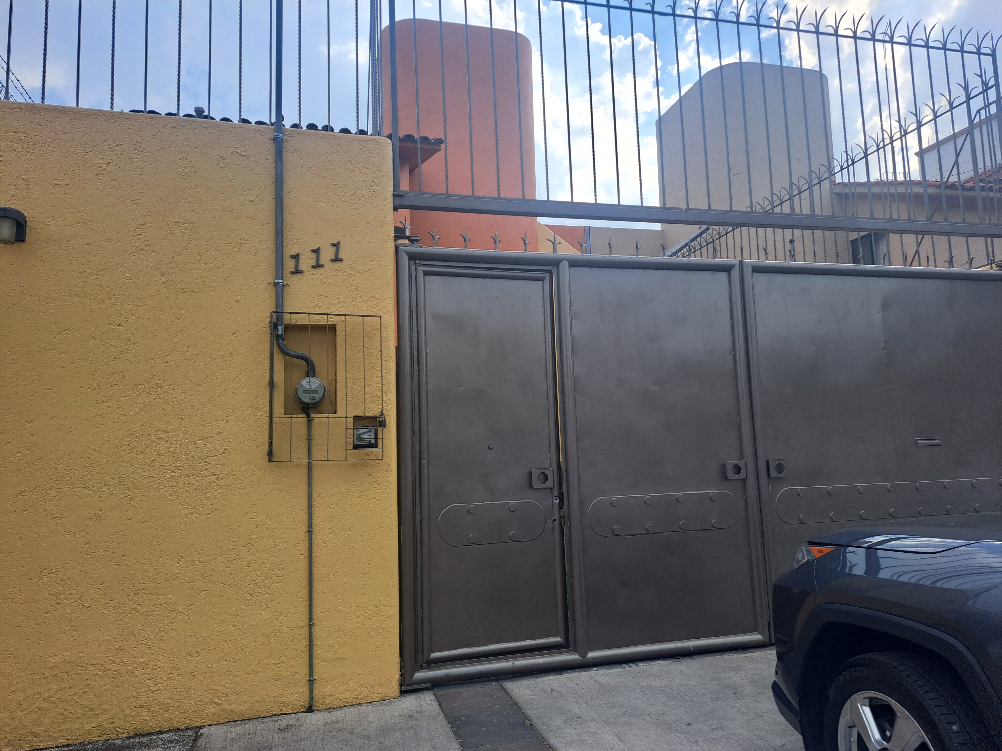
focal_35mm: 24
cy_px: 376
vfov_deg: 56.8
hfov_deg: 71.6
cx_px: 501
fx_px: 695
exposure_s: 1/887
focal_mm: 5.23
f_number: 1.8
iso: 50
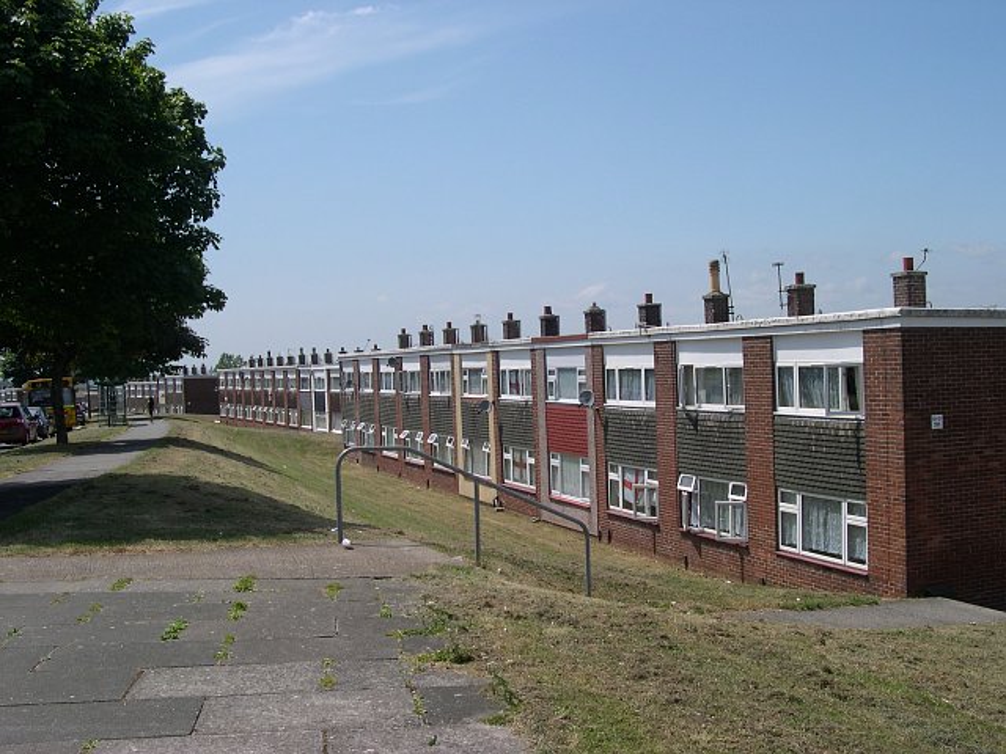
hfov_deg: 49.0
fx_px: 1104
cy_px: 377
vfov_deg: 37.7
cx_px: 503
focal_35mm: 38
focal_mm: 8
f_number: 7.6
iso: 100
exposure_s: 1/266
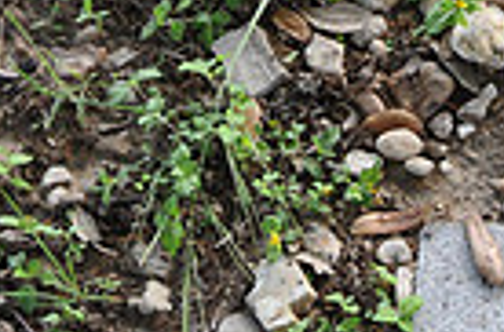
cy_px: 480
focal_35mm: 177
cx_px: 1026
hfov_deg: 10.6
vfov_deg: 7.6
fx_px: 2470
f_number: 5
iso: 400
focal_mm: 28
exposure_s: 1/100
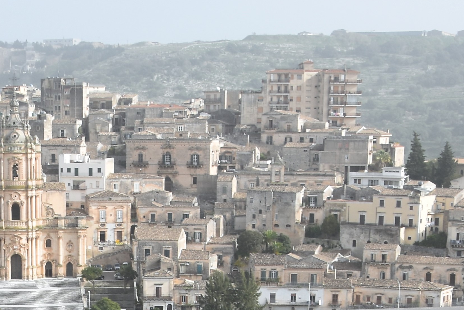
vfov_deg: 11.5
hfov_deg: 18.0
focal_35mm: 112
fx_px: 1441
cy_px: 529
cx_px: 56
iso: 100
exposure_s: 1/250
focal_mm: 21
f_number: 8
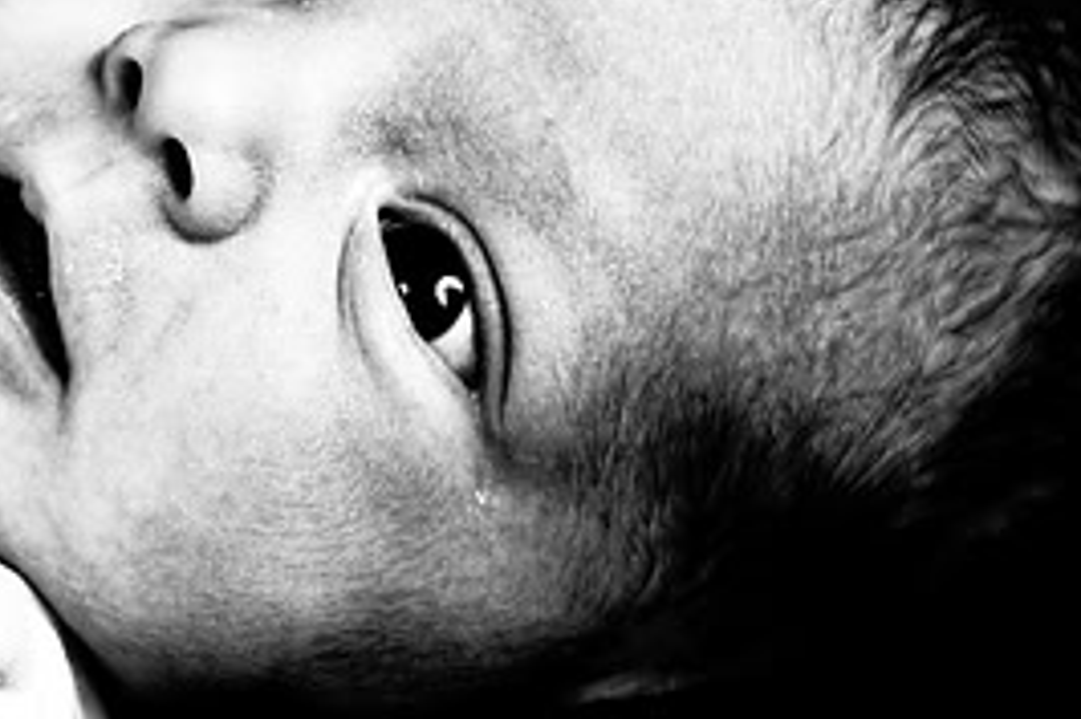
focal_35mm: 229
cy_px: 173
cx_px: 163
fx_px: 6872
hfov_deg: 9.0
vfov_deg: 6.0
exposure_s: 1/50
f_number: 2.8
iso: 200
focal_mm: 70
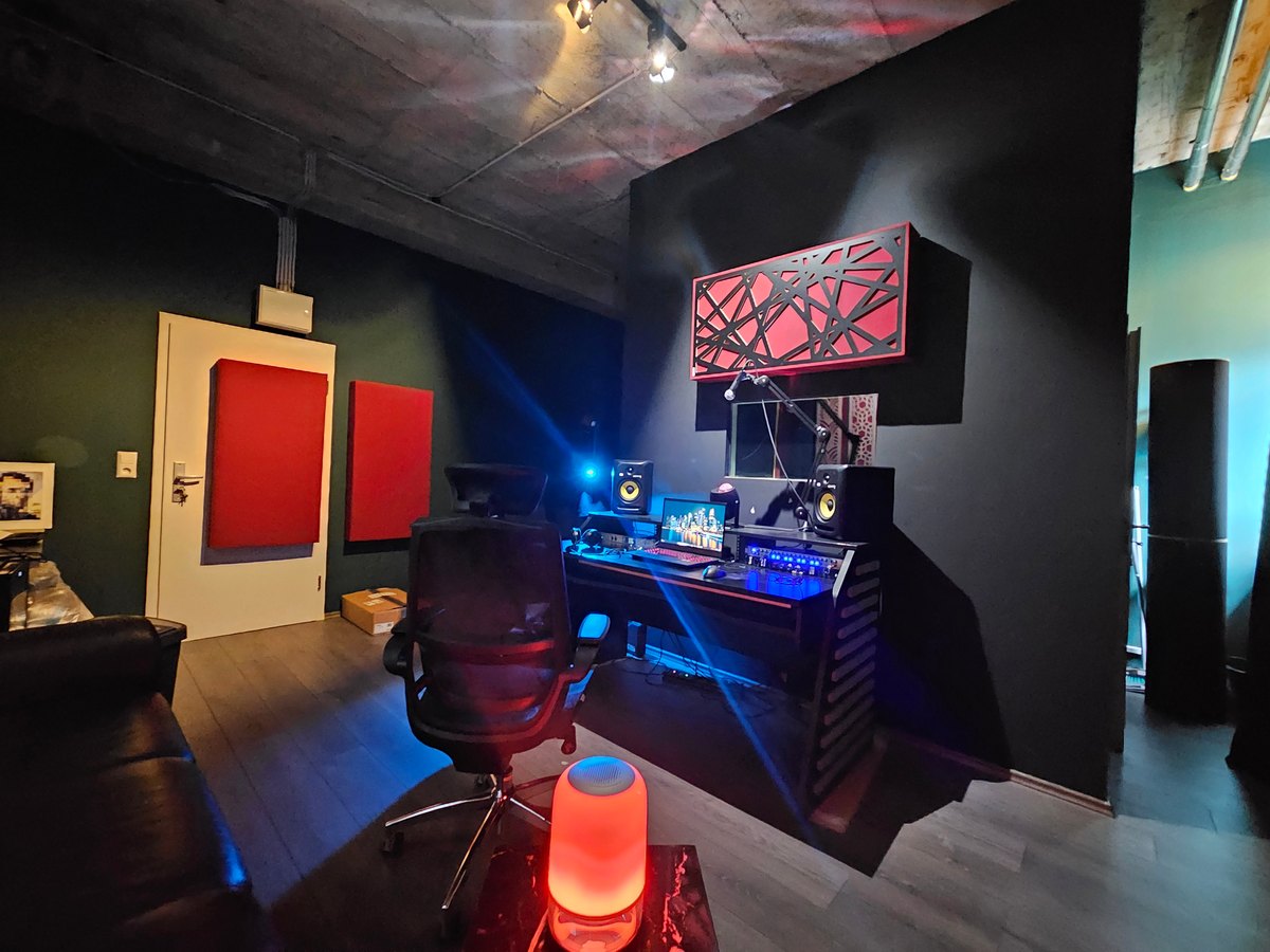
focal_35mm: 13
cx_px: 635
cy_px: 476
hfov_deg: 106.2
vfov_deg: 89.9
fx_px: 477
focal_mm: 2.2
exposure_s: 1/25
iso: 2000
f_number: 2.2
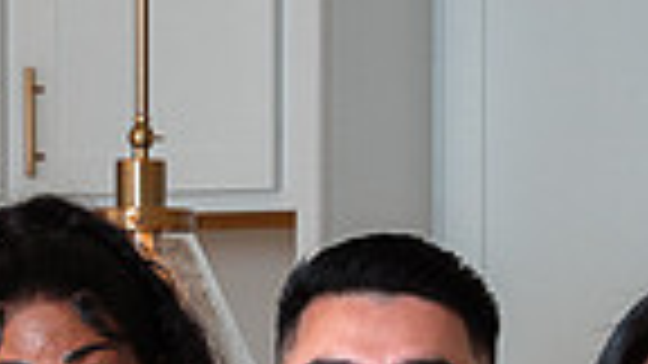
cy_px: 793
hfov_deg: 7.7
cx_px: 378
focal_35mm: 279
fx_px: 4794
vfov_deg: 4.3
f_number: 10
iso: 320
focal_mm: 66
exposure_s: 1/125
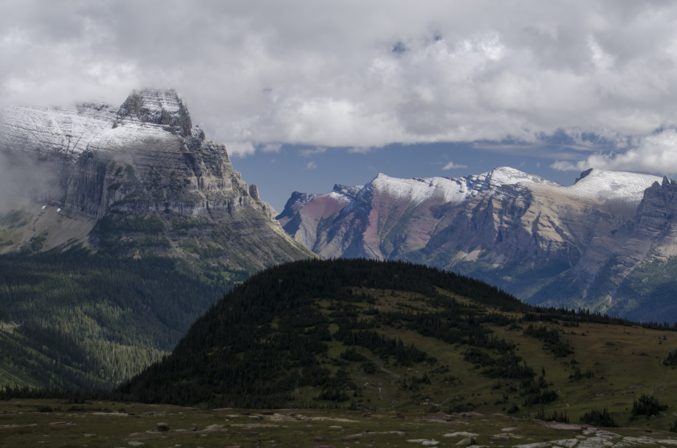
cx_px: 397
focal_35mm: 70
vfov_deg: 19.4
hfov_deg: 28.8
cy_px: 186
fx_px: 1314
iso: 100
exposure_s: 1/200
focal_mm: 32
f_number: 5.6
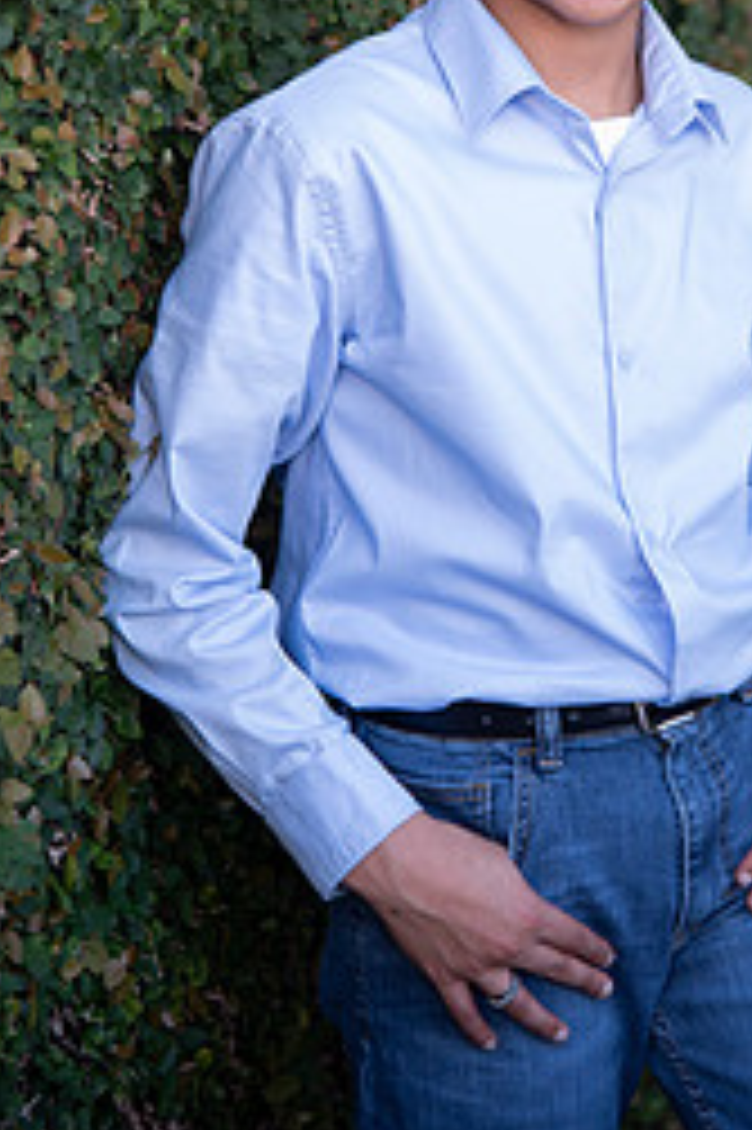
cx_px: 617
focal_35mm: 147
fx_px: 4612
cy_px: 144
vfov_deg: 13.9
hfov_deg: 9.3
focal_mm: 82
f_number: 4
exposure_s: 1/320
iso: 640
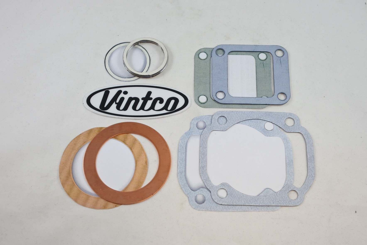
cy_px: 122
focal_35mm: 41
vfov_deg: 32.6
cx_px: 184
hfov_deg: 47.4
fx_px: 418
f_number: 4.2
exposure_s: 1/160
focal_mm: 15.3
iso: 400
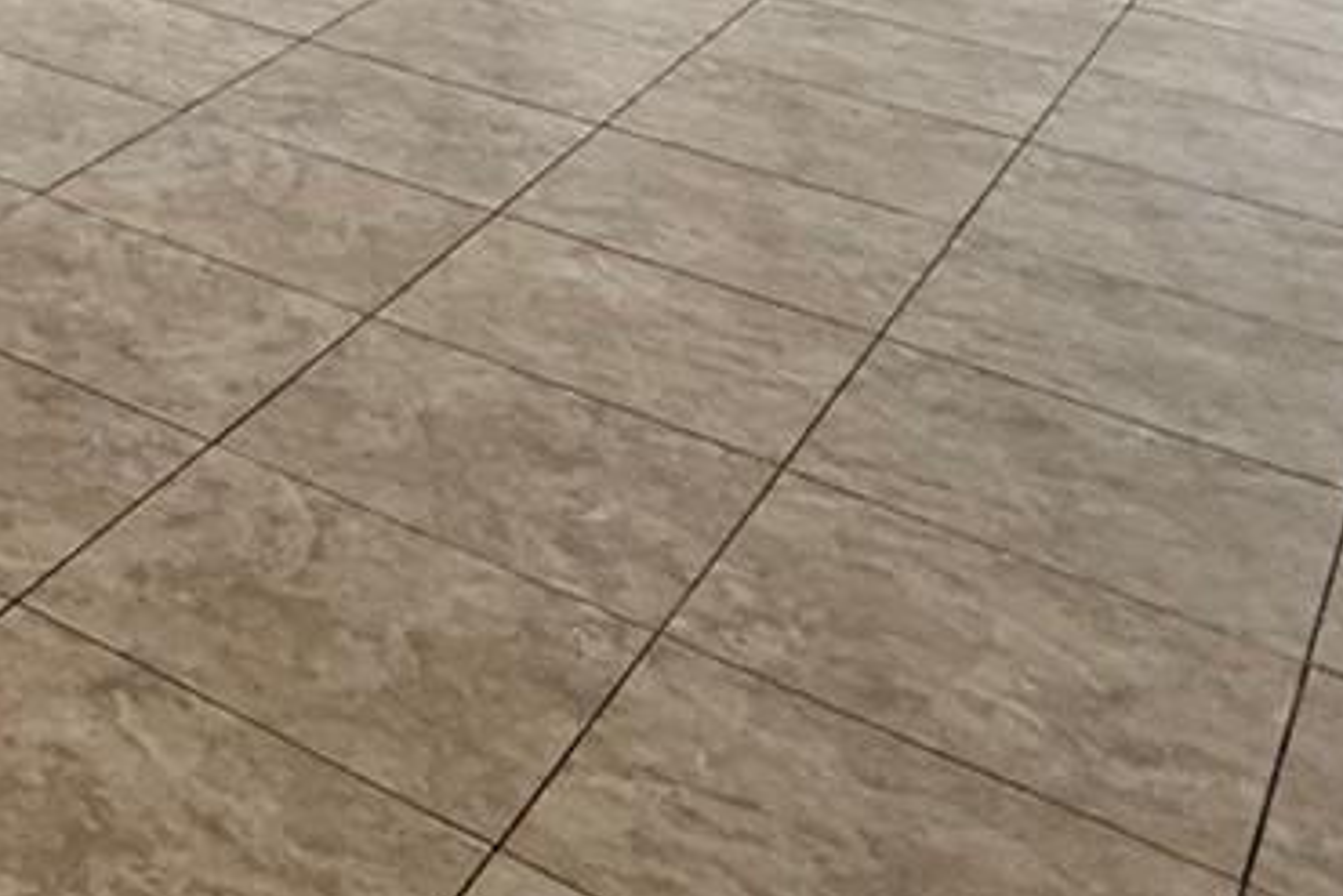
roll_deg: -2.1
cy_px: -501
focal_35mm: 63
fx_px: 2351
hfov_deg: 23.9
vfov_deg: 18.7
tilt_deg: -8.0
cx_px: -762
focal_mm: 2.22
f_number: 2.2
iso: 200
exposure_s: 1/120
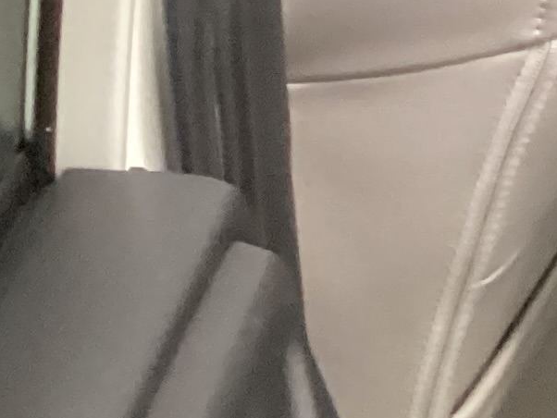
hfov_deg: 9.9
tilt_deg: -22.3
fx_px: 2704
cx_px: 1450
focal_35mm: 168
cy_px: -278
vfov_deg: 8.6
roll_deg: +2.2
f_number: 2.4
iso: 500
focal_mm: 3.3
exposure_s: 1/30
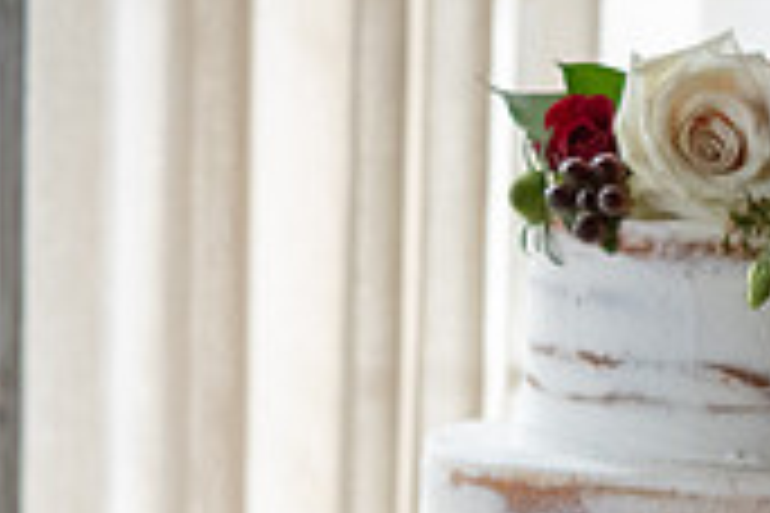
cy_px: 718
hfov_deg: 4.4
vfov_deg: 2.9
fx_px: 10031
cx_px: 896
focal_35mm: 469
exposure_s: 1/1600
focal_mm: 92
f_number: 2.8
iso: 3200
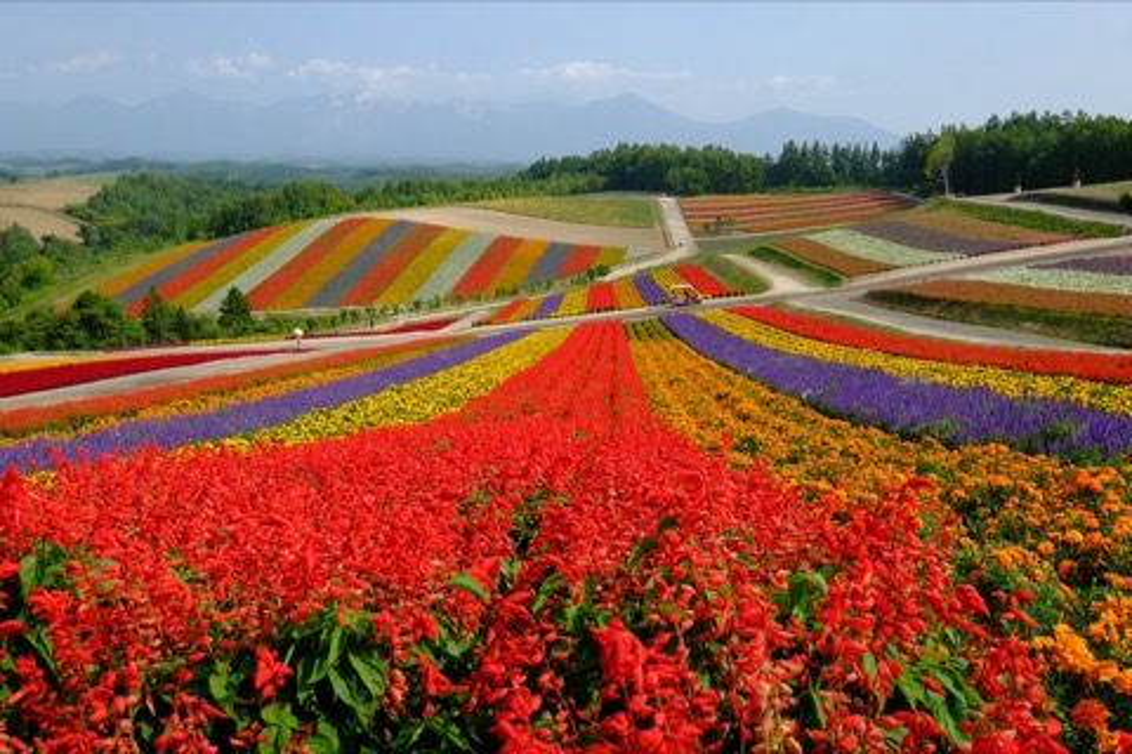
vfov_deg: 36.9
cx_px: 566
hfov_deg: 53.1
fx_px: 1132
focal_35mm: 36
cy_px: 377
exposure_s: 1/350
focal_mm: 24
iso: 200
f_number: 8
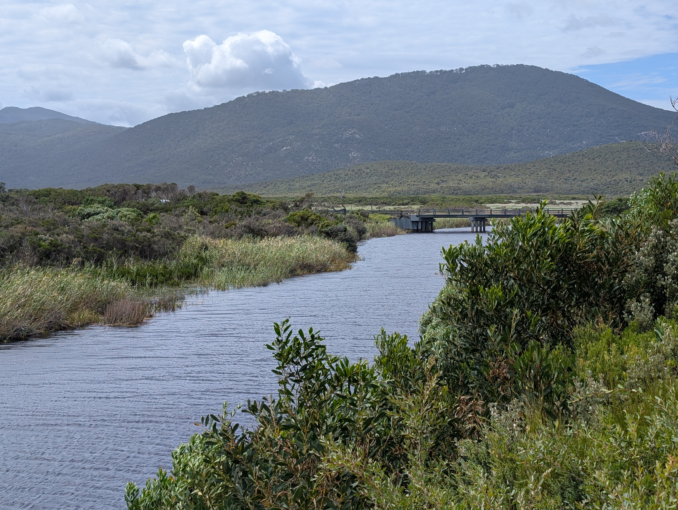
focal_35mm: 49
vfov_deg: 29.7
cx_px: 339
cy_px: 255
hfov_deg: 38.9
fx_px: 961
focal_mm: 6.9
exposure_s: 1/1835
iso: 22
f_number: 1.68
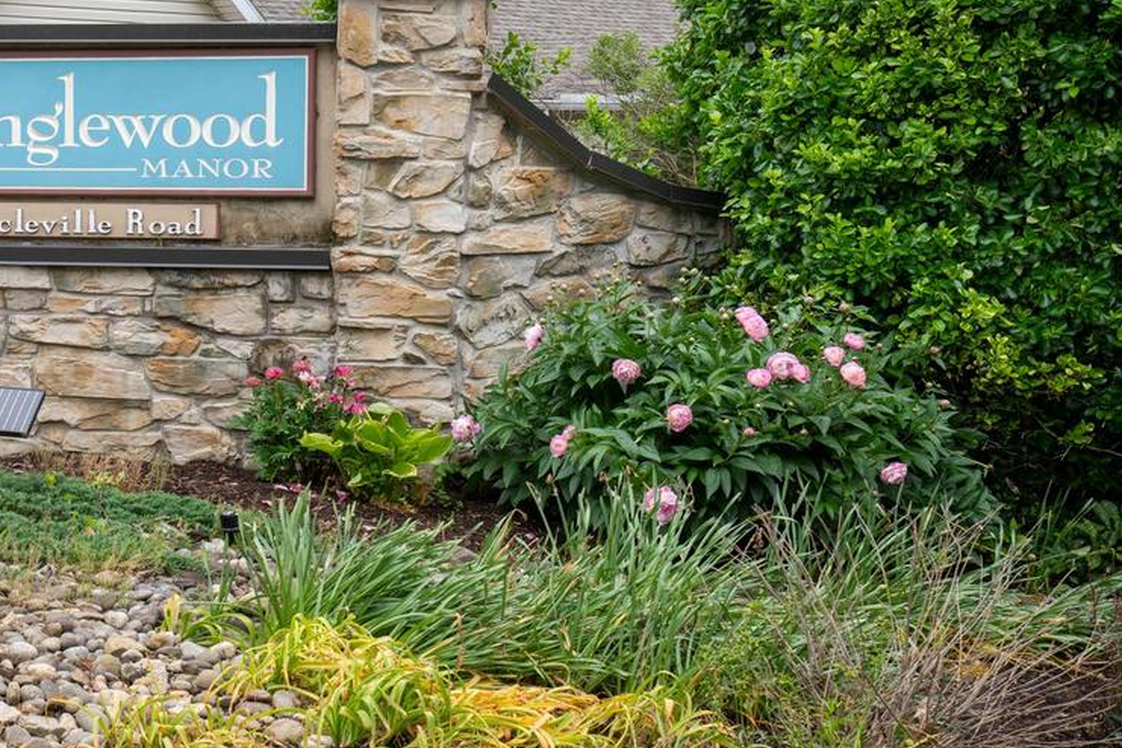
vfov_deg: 20.0
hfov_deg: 28.1
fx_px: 2119
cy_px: 342
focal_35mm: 68
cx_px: 39
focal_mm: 35
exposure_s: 1/250
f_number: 7.1
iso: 320
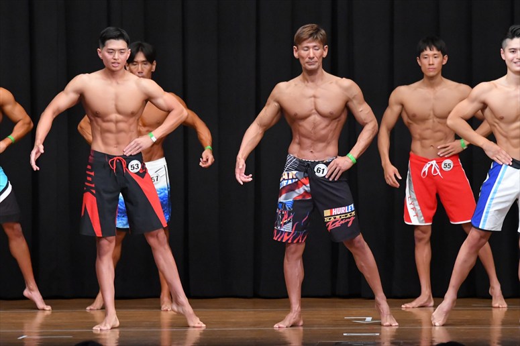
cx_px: 260
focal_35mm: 225
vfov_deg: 6.1
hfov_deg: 9.2
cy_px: 173
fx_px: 3248
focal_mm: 150
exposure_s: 1/400
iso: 8000
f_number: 5.6
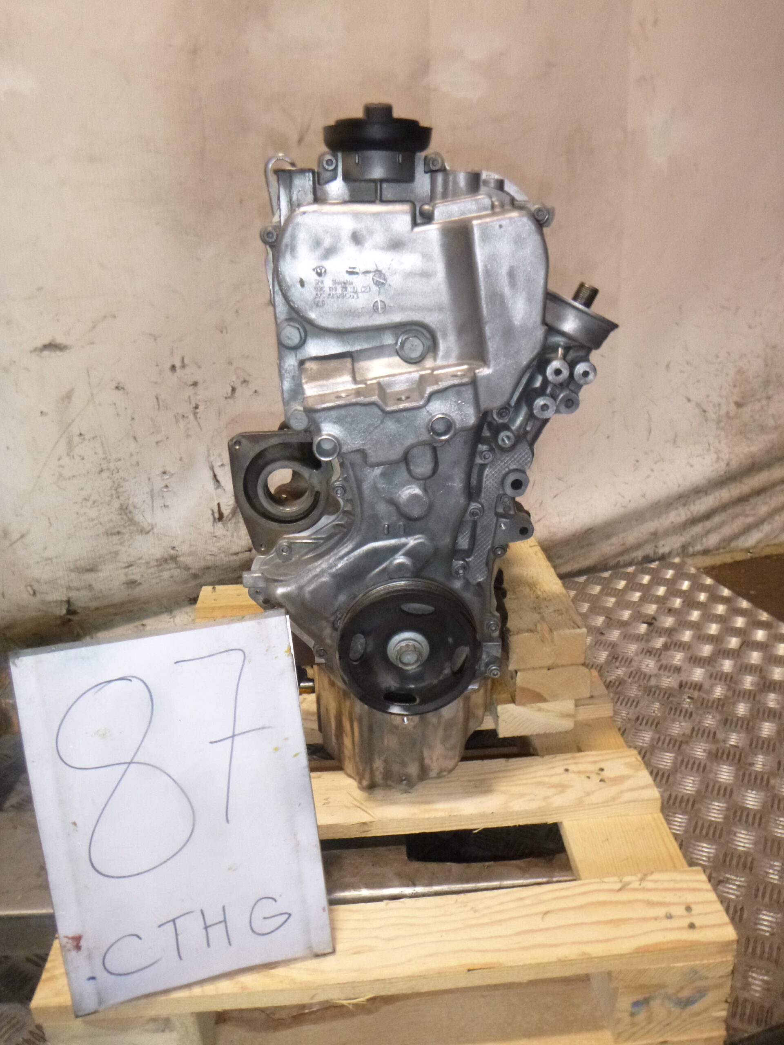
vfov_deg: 69.4
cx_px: 392
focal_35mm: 25
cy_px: 522
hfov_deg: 54.9
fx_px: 755
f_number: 3.9
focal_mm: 4.5
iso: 400
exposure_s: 1/60
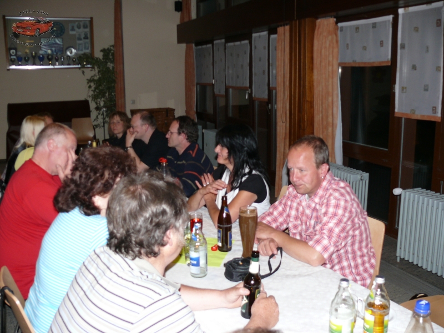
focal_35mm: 35
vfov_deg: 40.7
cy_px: 166
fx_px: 449
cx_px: 222
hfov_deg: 52.6
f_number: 2.8
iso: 100
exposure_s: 1/30
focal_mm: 7.4
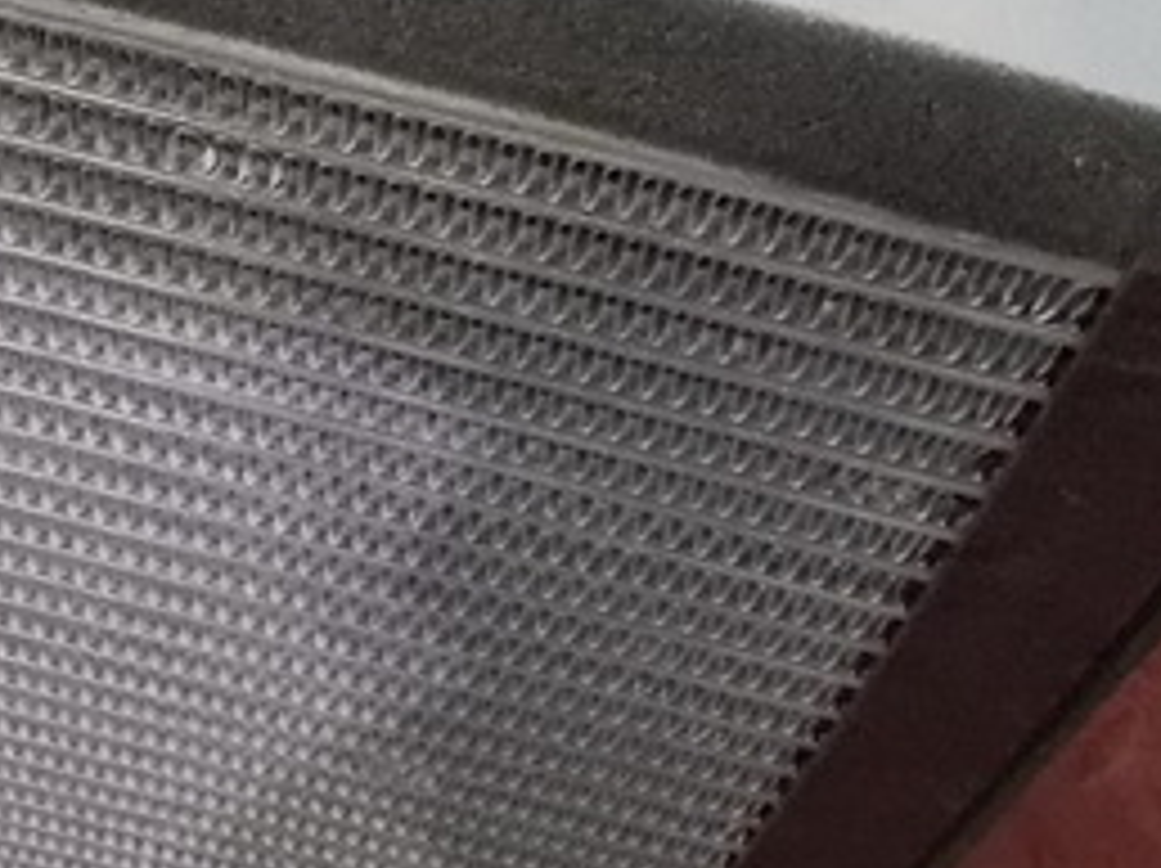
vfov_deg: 20.2
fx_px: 2413
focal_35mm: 72
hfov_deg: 26.8
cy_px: 171
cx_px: 328
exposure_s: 1/40
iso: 800
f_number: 3.3
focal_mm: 4.1
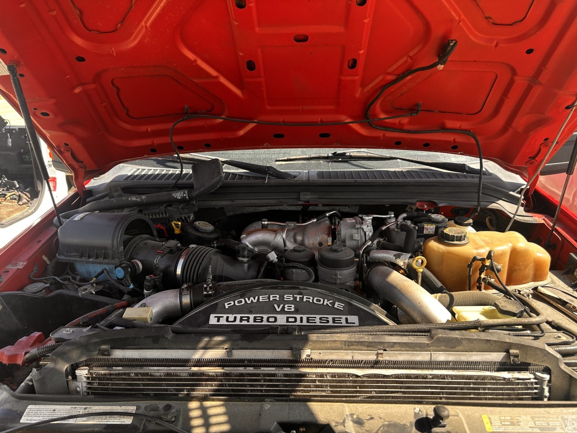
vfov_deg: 56.8
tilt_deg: -19.5
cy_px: 216
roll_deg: +1.0
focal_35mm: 24
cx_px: 288
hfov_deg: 71.6
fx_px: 400
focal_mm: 6.86
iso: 80
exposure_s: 1/473
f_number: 1.78
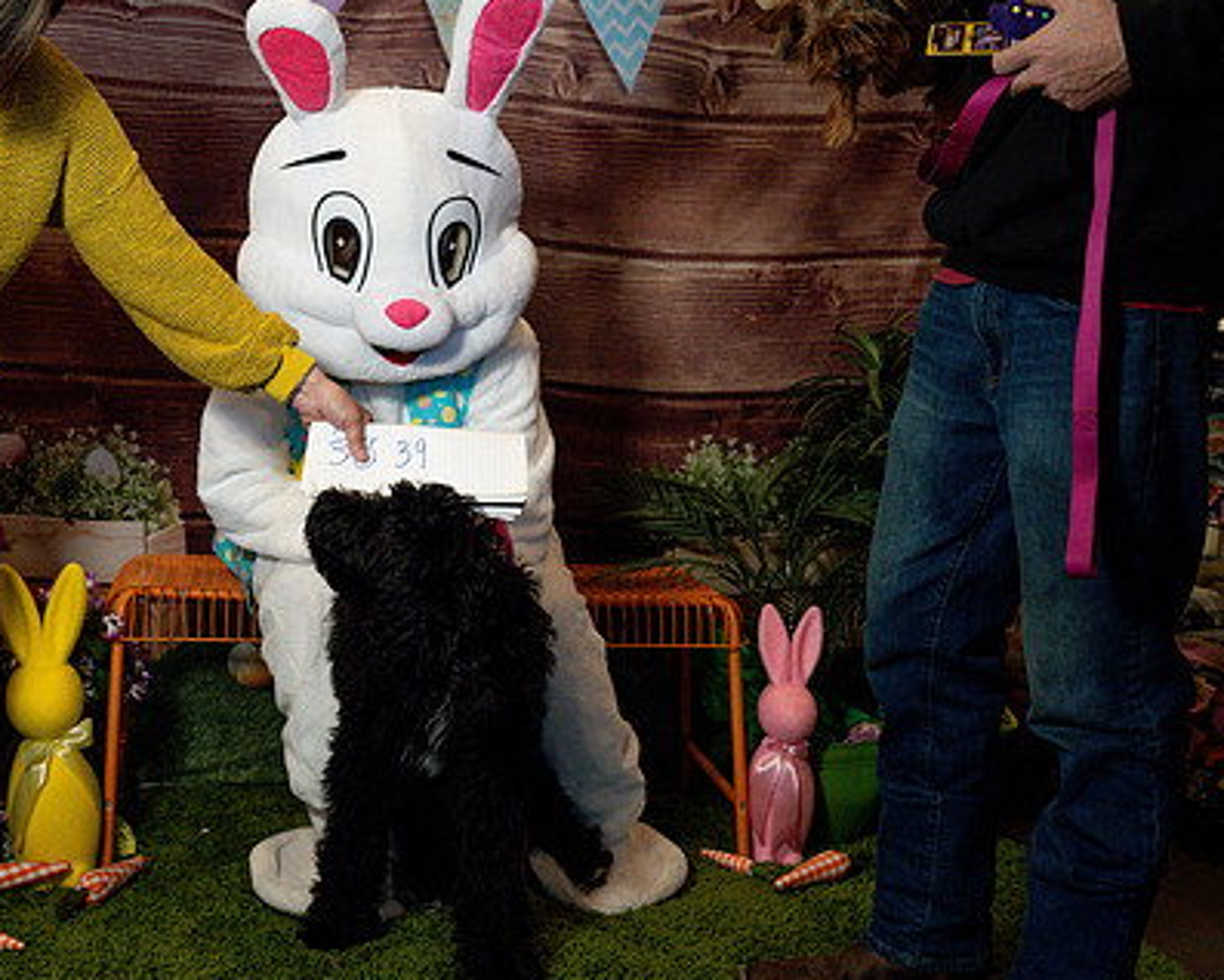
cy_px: 485
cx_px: 462
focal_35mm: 48
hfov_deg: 38.5
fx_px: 1740
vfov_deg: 31.5
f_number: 4.5
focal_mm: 35
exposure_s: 1/500
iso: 8000
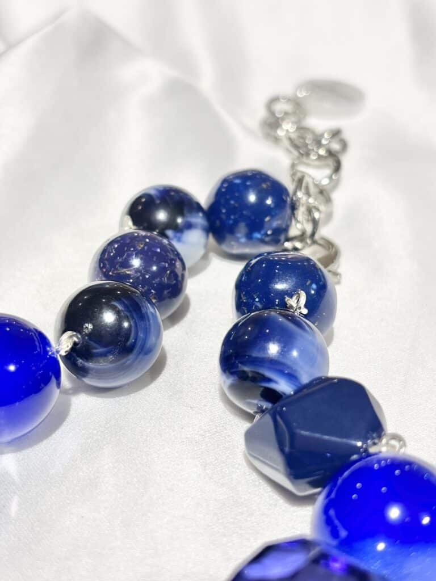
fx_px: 873
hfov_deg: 28.0
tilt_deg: -25.7
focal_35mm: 52
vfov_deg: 36.8
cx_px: 218
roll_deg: +3.6
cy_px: 290
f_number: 1.6
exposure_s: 1/218
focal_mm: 5.96
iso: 32
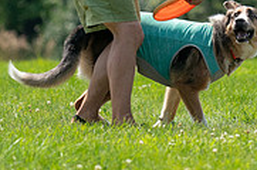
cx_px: 216
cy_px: 2
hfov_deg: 2.3
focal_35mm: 906
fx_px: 6456
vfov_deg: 1.5
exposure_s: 1/4000
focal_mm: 282
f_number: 5.6
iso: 1250
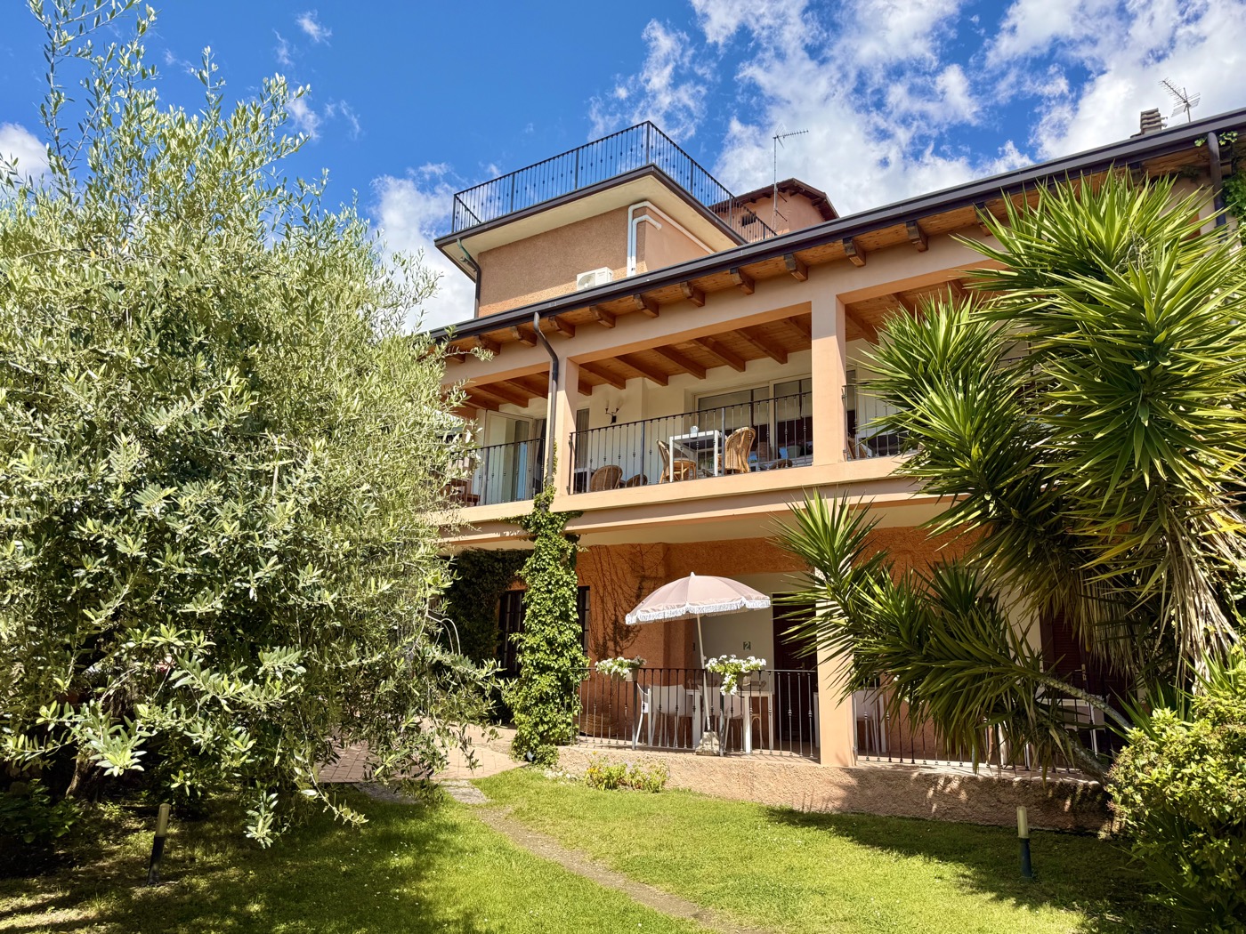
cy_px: 467
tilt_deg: +15.1
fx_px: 864
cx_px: 623
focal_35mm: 24
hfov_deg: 71.6
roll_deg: -3.7
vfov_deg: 56.8
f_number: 1.78
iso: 80
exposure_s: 1/2445
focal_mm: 6.76
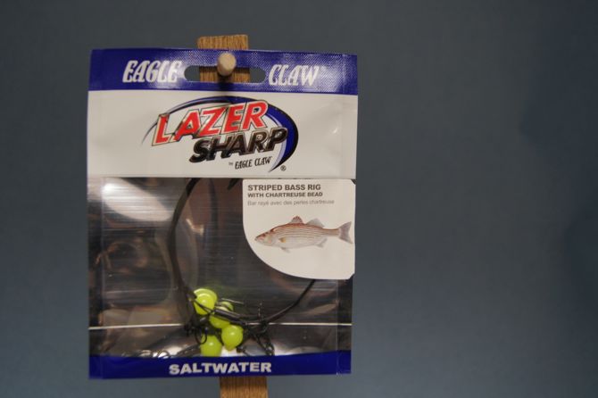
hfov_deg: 49.6
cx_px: 299
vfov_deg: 34.2
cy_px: 199
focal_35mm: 39
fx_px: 647
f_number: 4
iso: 400
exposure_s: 1/40
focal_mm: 26
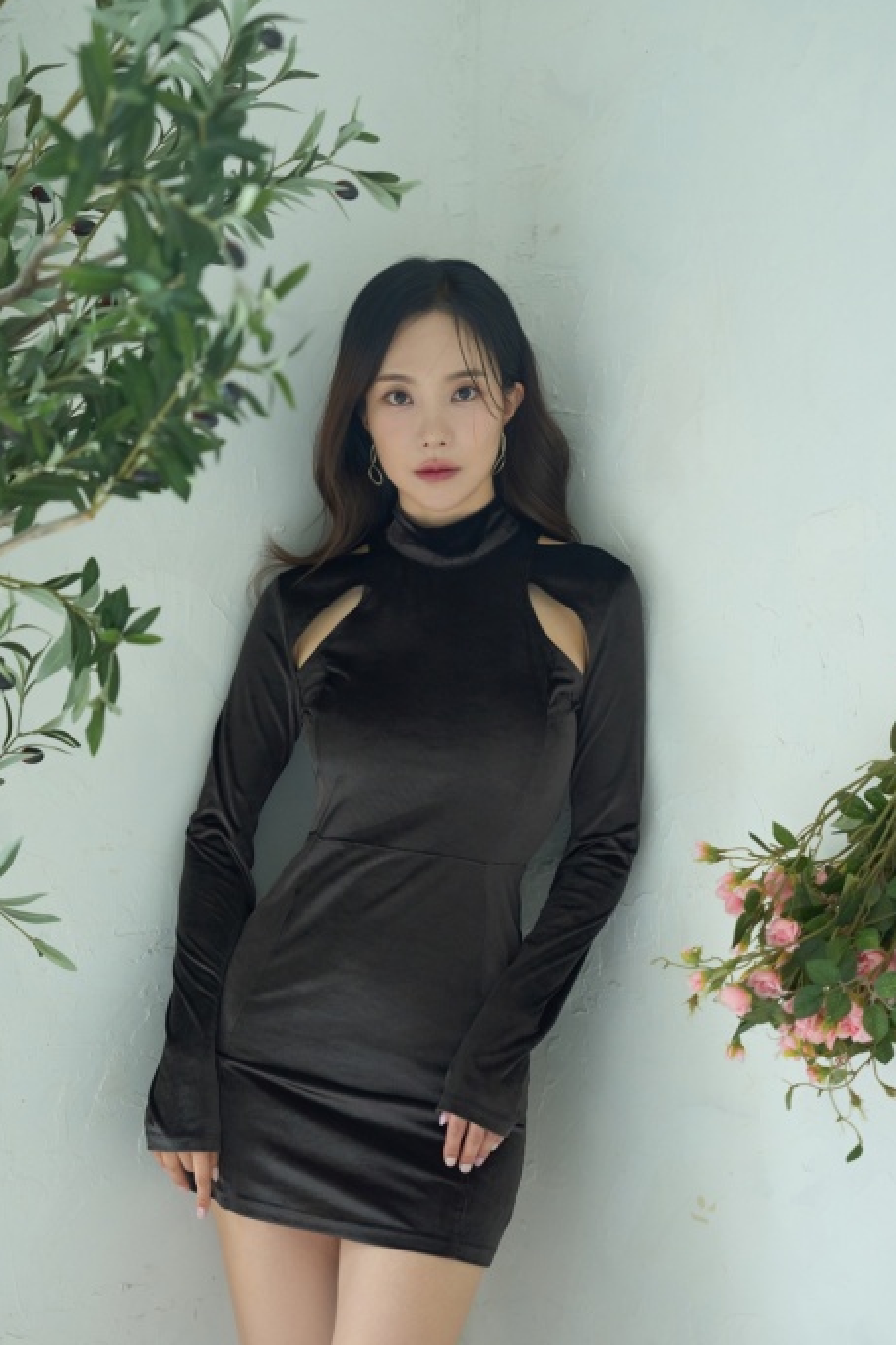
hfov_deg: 16.6
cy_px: 715
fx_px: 3063
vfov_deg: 24.8
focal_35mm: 82
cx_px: 426
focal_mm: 70
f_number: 2.8
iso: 1250
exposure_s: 1/100
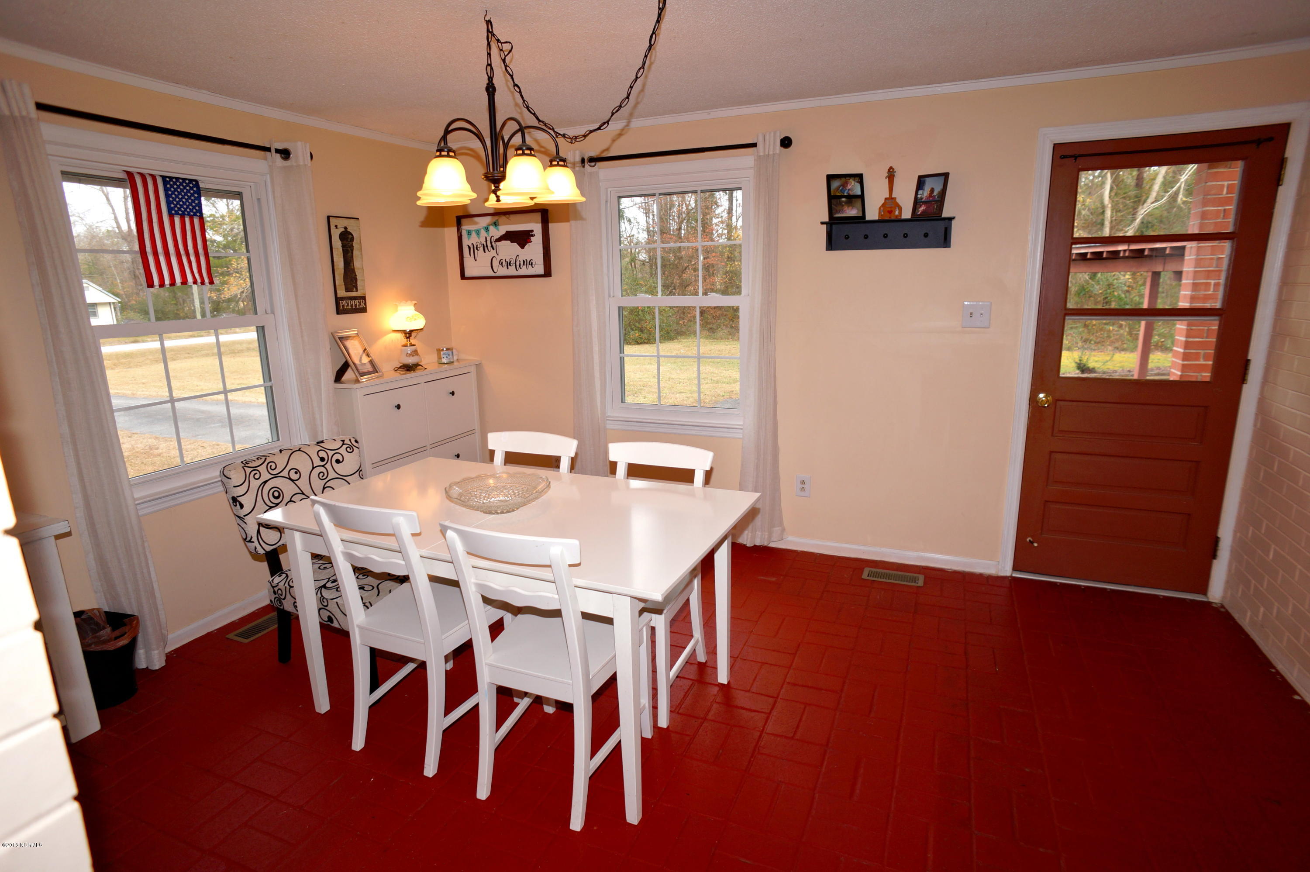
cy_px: 436
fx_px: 873
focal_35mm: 24
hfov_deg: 73.8
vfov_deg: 53.1
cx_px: 655
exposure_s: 1/60
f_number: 4
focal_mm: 16
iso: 125
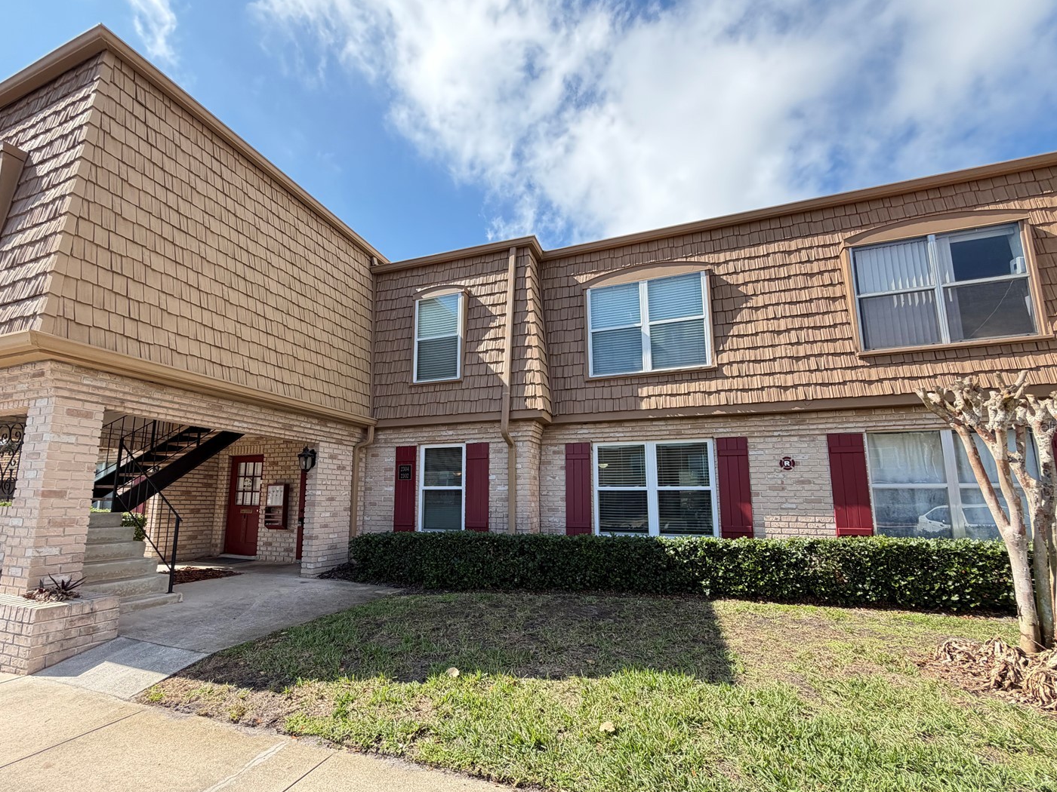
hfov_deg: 94.4
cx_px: 495
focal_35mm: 16
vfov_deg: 78.0
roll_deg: -1.5
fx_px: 489
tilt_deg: +8.0
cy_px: 427
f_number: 2.2
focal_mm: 2.22
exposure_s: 1/502
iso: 64
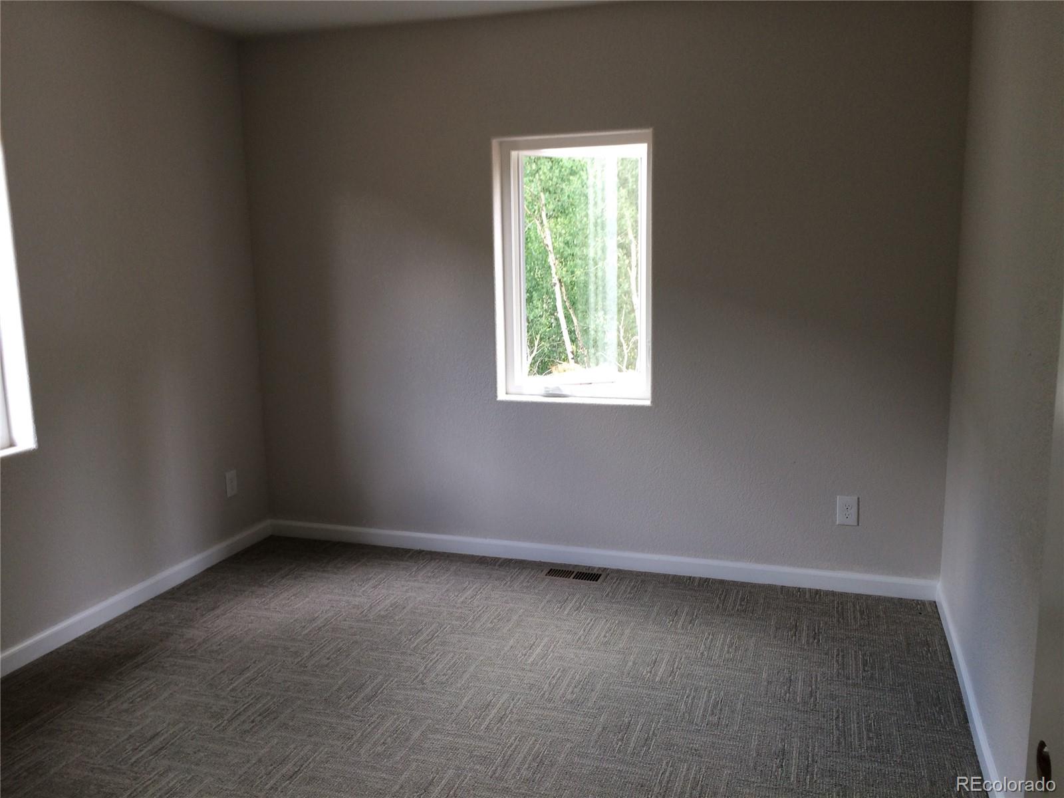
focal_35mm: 29
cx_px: 532
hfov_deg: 61.7
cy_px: 399
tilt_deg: -6.6
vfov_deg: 48.2
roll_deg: +0.5
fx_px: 891
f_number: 2.2
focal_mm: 4.15
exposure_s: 1/60
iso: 50
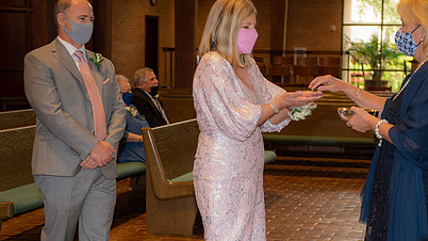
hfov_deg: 25.6
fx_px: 942
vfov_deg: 14.5
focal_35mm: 83
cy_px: 167
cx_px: 249
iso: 1250
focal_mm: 55
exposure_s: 1/125
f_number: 3.5
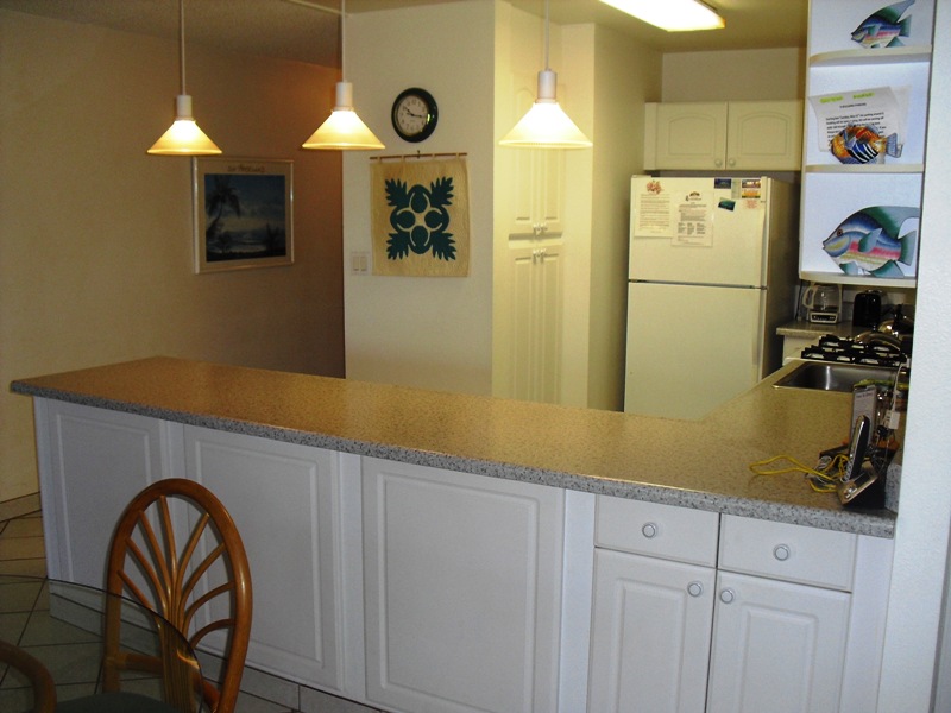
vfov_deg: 39.7
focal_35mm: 36
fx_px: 989
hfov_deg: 51.4
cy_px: 356
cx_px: 476
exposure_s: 1/100
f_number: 3.1
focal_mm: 6.3
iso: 200
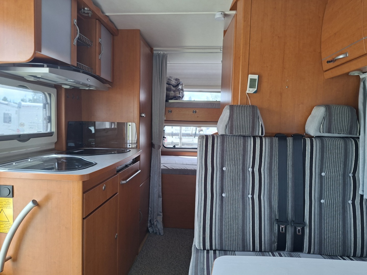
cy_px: 138
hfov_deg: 73.9
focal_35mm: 23
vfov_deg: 58.9
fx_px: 244
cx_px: 184
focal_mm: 5.54
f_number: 1.8
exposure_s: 1/105
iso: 50
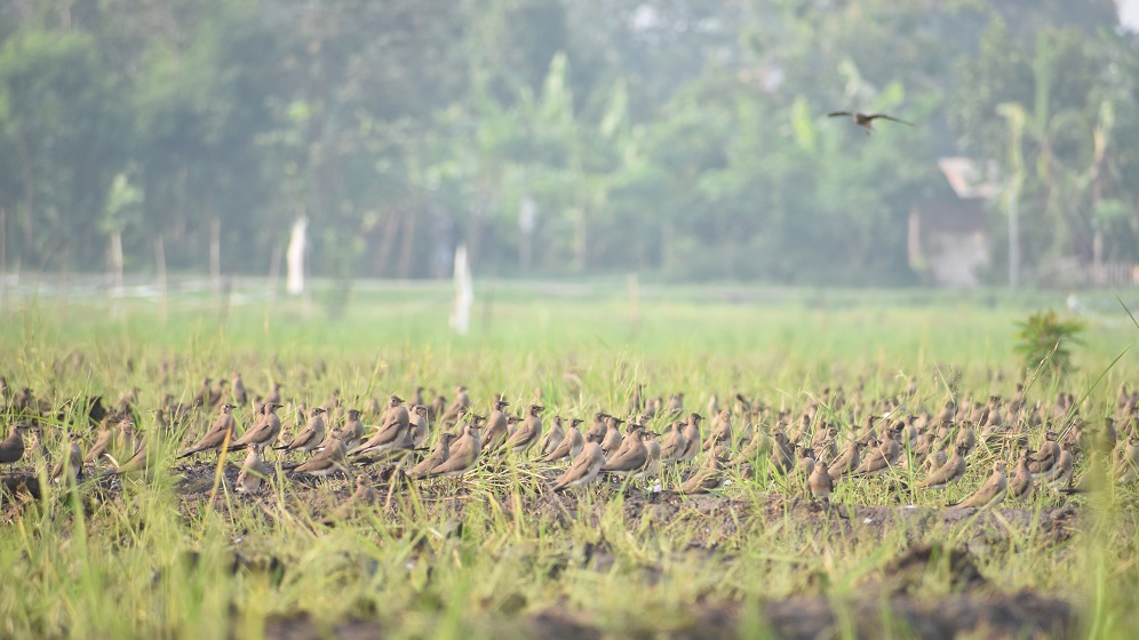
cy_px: 357
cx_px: 571
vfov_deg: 2.6
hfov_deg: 4.6
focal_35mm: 473
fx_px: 14284
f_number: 6.3
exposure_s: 1/500
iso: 400
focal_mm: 300
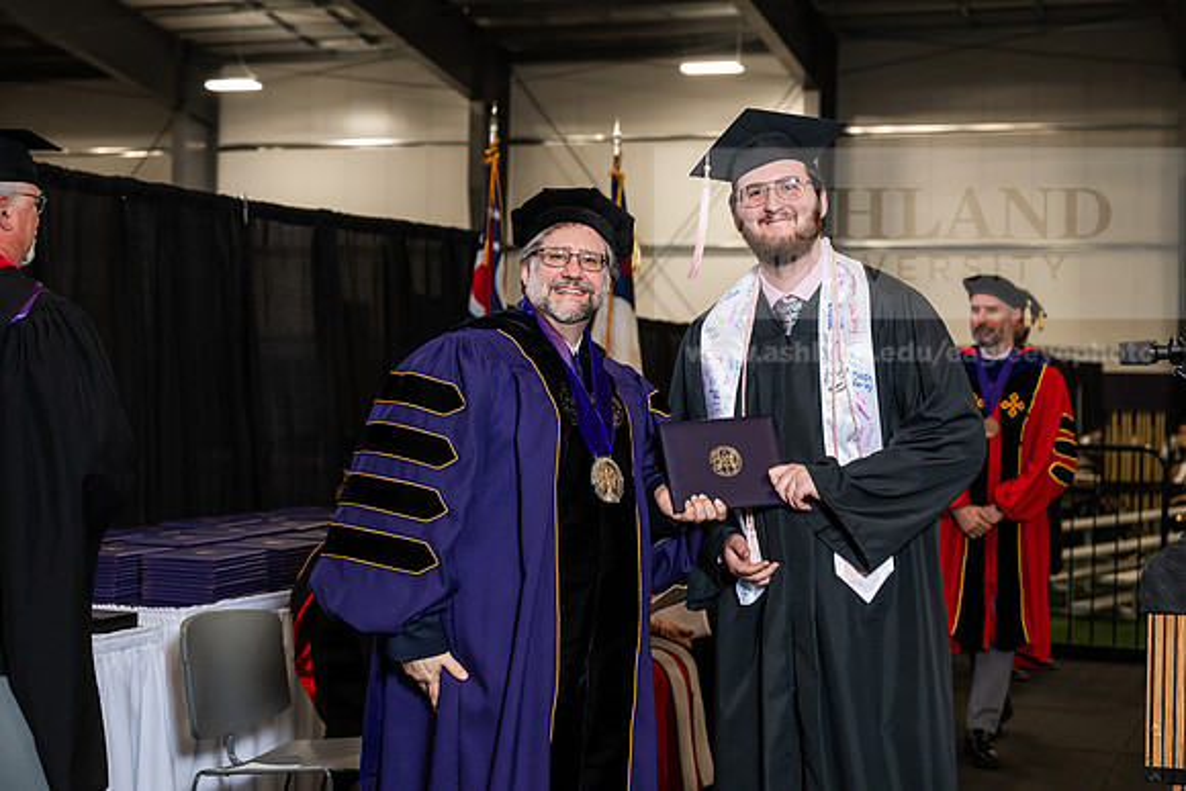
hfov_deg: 34.5
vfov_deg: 23.4
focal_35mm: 58
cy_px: 396
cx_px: 593
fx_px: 1911
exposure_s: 1/200
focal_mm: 58
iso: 1250
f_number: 4.5
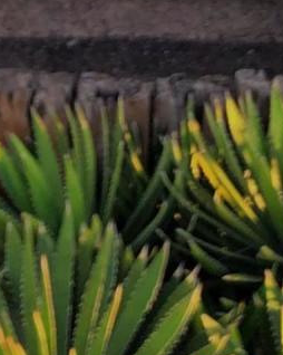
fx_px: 1803
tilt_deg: -1.6
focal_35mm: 172
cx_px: 80
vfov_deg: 9.8
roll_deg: -0.5
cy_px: -517
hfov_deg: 9.0
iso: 20
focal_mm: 4
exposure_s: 1/1799
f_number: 1.8
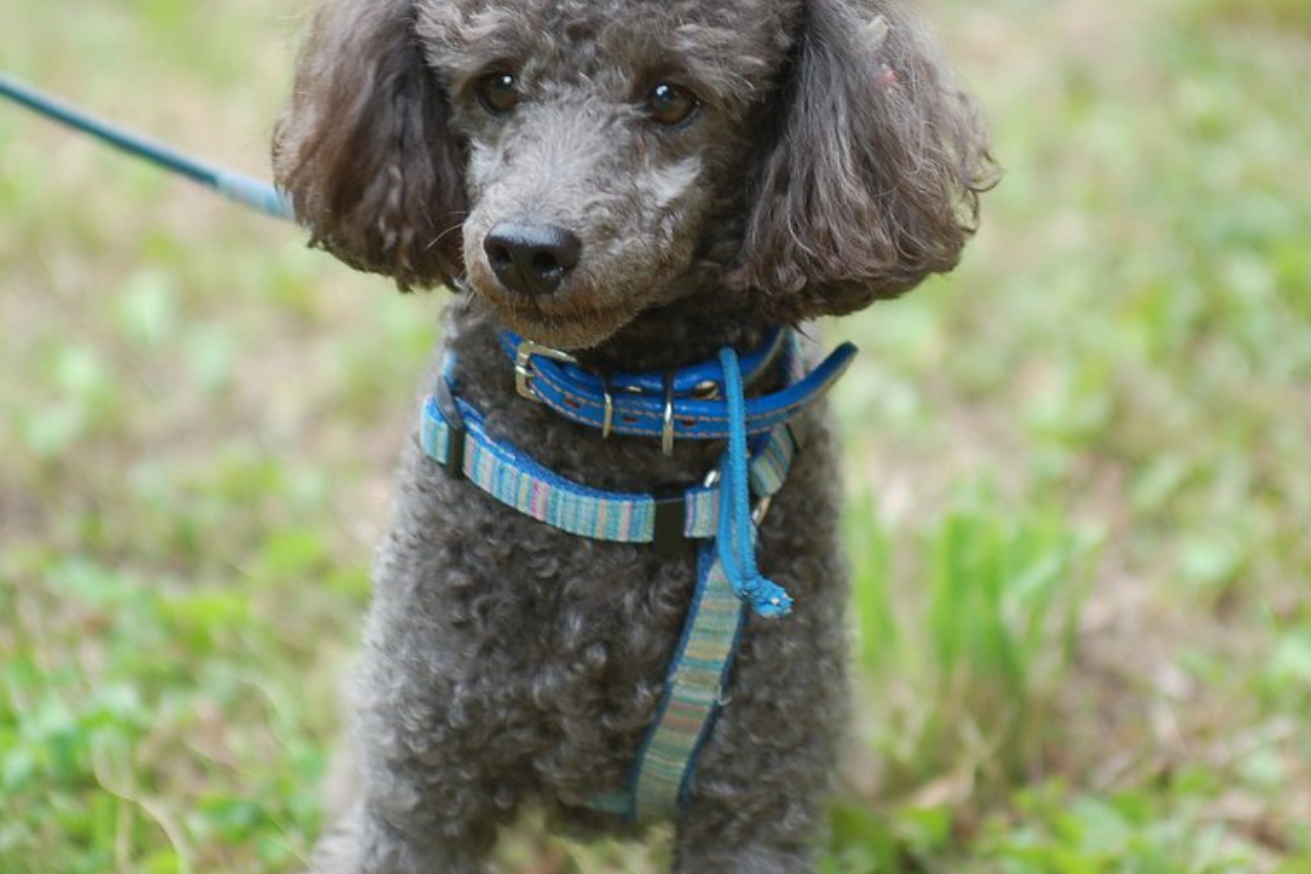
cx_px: 577
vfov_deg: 9.7
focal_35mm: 142
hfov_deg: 14.4
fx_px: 5171
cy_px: 310
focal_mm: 70
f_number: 2.8
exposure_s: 1/60
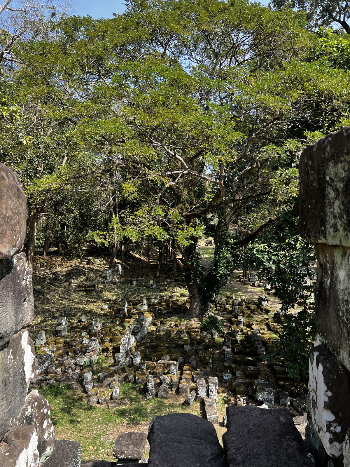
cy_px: 234
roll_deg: +0.7
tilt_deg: -1.5
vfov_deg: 67.3
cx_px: 175
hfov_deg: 53.1
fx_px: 351
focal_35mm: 26
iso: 50
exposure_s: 1/974
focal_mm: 5.7
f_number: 1.5
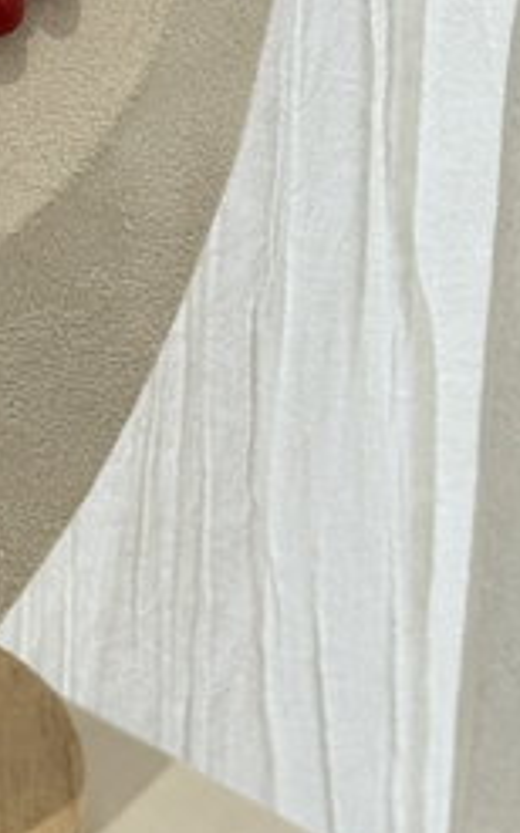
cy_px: 52
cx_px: -122
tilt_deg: -19.8
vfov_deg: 18.6
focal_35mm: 110
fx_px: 2499
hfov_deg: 11.6
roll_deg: +0.0
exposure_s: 1/50
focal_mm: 6.76
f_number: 1.78
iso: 80
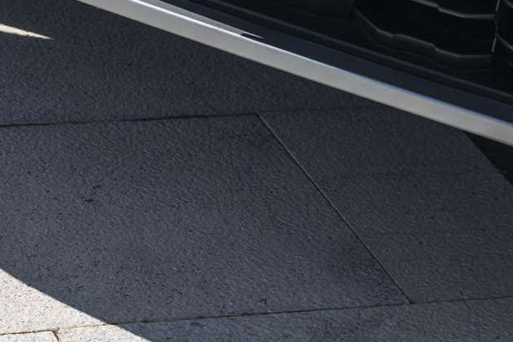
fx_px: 3462
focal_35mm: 243
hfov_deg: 8.4
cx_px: 493
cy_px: -331
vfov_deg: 5.5
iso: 64
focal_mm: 47
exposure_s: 1/200
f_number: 7.1
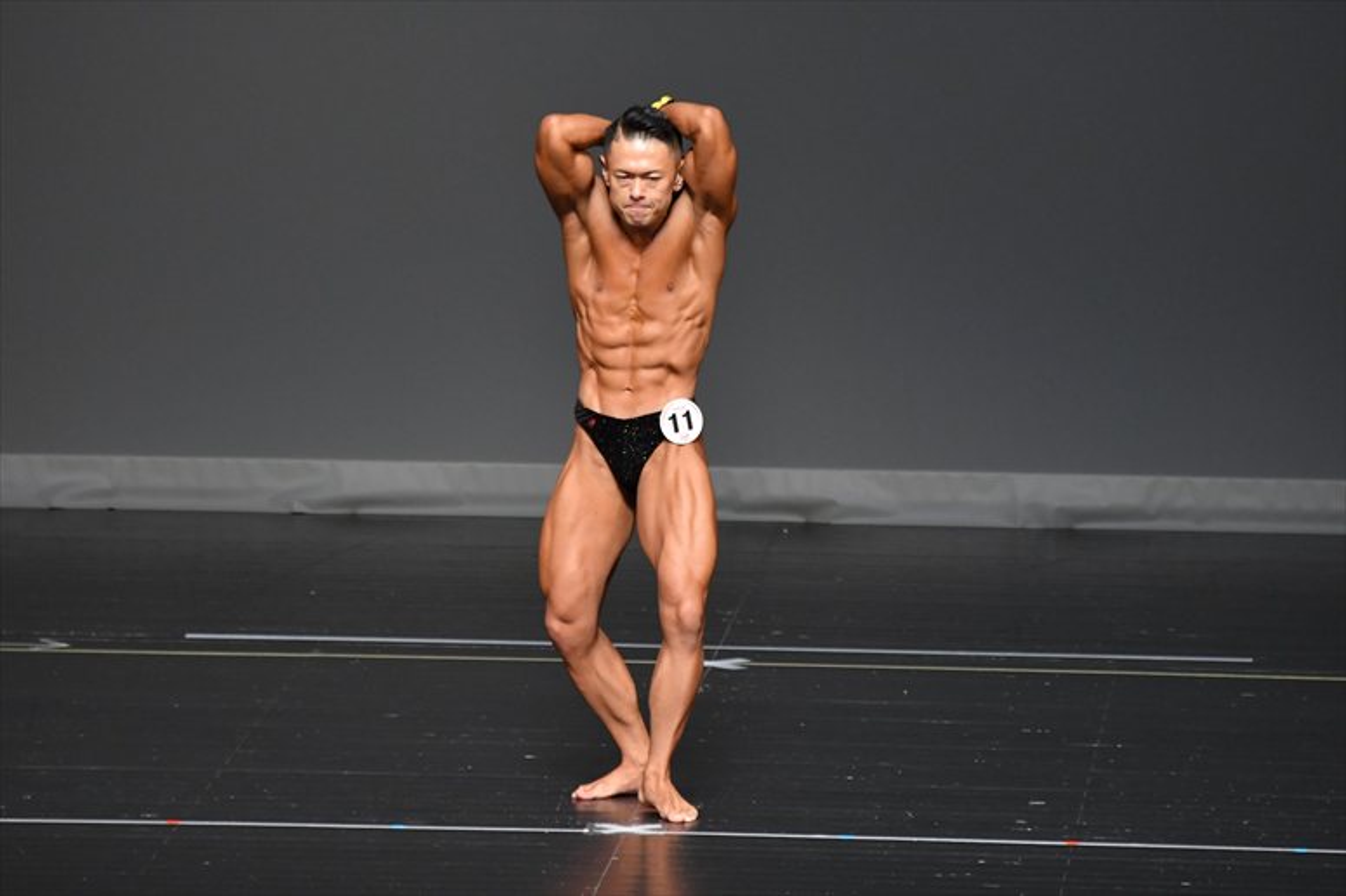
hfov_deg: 6.0
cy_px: 448
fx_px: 12893
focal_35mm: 345
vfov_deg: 4.0
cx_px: 673
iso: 2500
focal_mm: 230
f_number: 5.6
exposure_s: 1/400
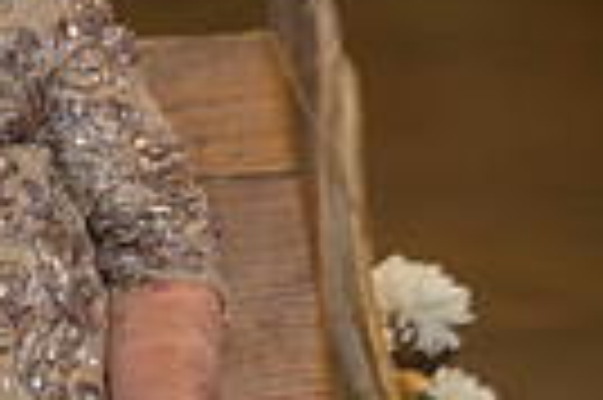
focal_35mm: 543
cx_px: -684
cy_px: 117
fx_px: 9084
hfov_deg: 3.8
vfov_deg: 2.5
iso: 1600
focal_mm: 125
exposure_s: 1/160
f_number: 2.8
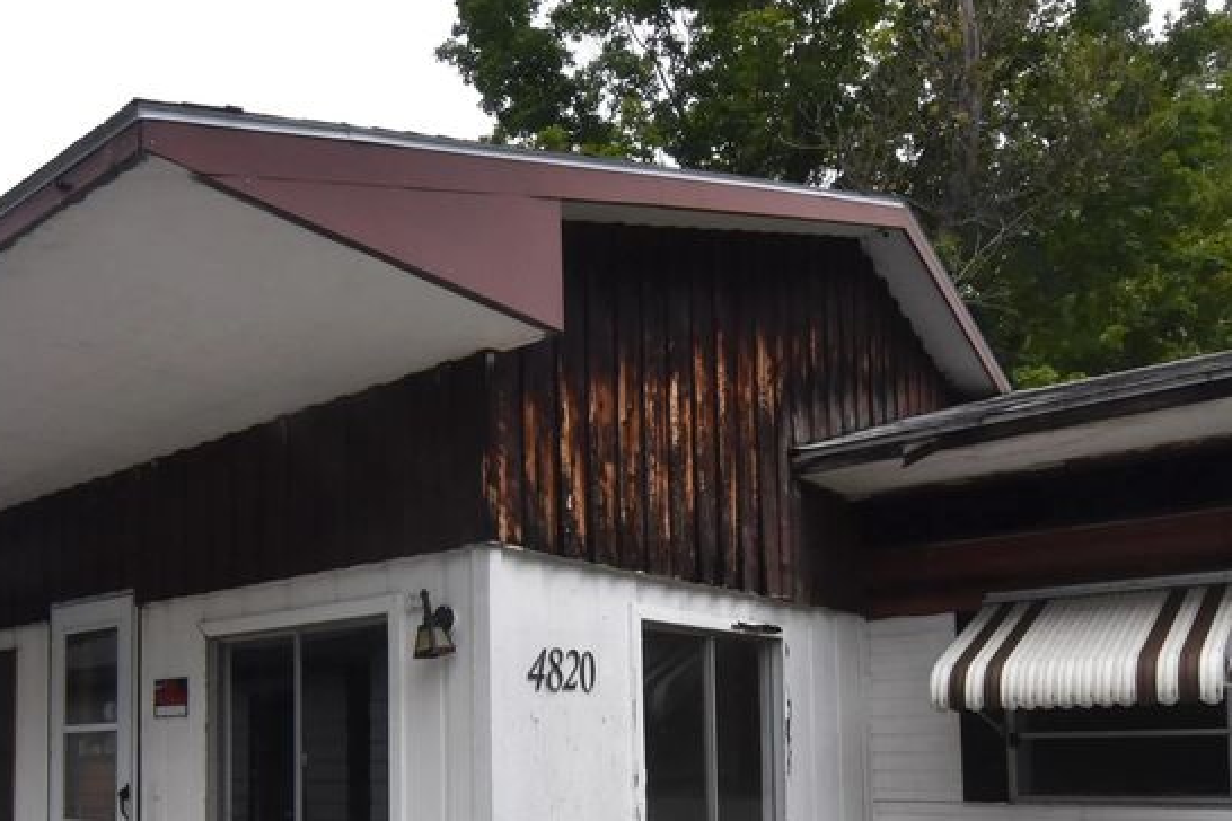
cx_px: 548
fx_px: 1059
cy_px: 691
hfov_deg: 60.2
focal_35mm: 31
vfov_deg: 40.1
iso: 800
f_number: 11
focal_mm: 11
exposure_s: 1/500
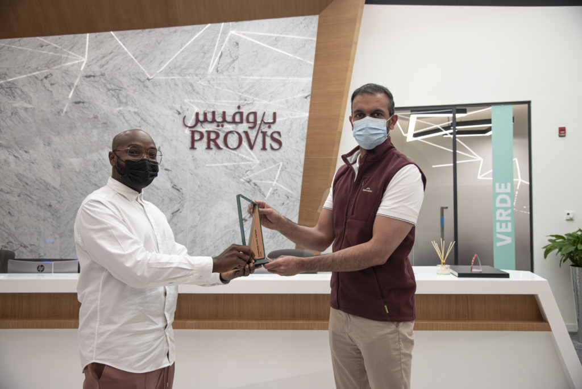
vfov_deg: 41.2
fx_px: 518
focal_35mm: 32
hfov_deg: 58.7
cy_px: 194
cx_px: 291
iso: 400
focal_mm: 32
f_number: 4.5
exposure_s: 1/80
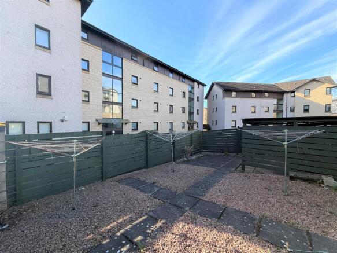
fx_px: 136
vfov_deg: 85.7
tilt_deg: -2.2
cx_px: 168
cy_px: 126
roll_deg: -0.1
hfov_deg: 102.1
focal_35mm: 14
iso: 64
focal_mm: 2.22
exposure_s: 1/502
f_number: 2.2
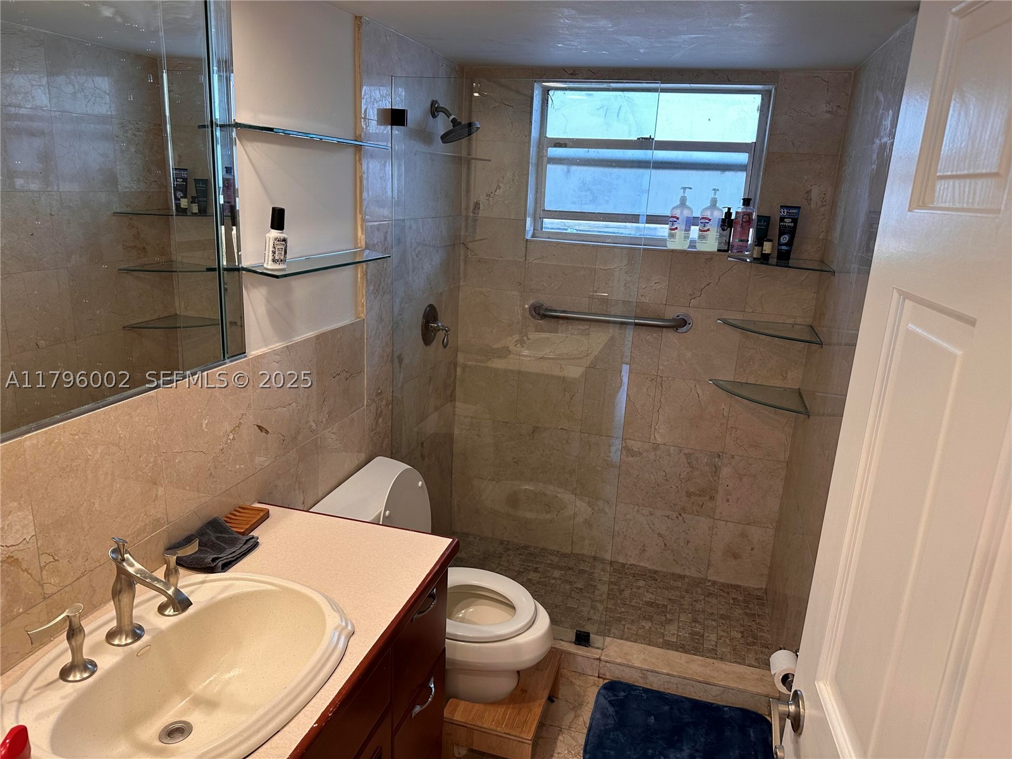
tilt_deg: -14.1
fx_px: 702
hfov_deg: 71.6
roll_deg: -3.1
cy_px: 380
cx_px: 506
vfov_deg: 56.8
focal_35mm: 24
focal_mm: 6.86
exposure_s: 1/120
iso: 160
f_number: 1.78
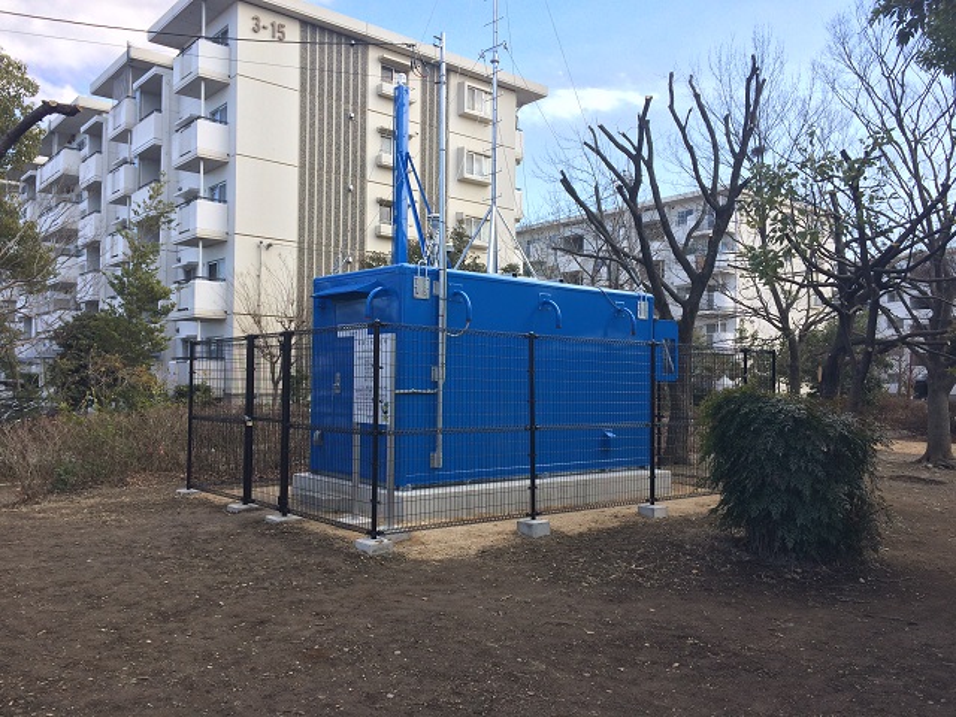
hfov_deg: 61.7
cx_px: 478
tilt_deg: +0.3
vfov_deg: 48.2
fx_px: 801
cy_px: 358
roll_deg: -0.9
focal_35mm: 29
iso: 32
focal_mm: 4.15
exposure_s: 1/820
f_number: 2.2
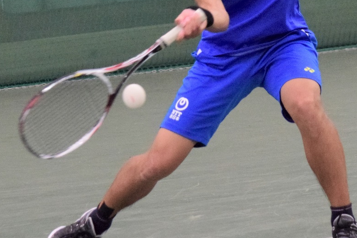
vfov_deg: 4.8
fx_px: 2817
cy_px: 47
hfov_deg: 7.2
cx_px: 219
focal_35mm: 284
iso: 2500
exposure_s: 1/1000
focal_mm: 98
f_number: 4.5
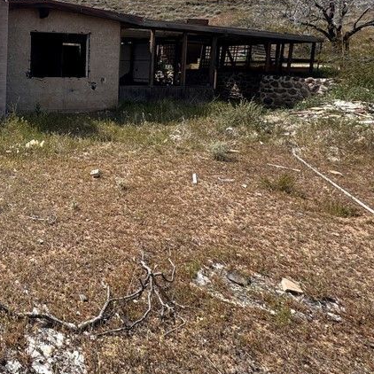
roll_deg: -2.7
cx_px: -23
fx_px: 367
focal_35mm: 30
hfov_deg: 43.7
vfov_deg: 51.5
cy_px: 89
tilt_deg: -4.6
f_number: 2.2
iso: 50
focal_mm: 2.22
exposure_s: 1/1832
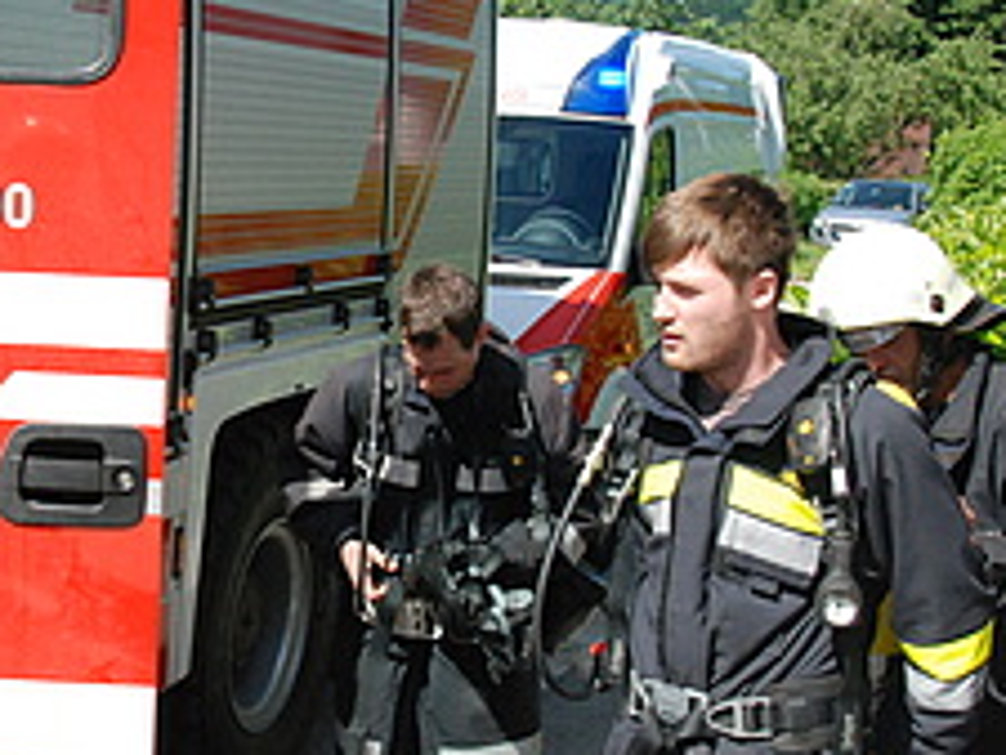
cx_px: 257
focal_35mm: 67
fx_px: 1948
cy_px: 337
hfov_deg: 28.5
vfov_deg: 21.9
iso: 1000
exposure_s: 1/640
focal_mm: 22
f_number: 13
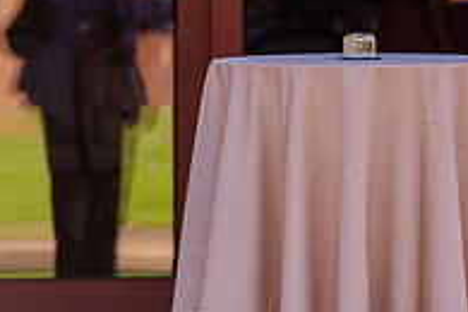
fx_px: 8566
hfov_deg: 3.1
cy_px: 62
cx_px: 768
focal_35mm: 659
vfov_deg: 2.1
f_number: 2.8
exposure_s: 1/800
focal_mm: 200
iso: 200
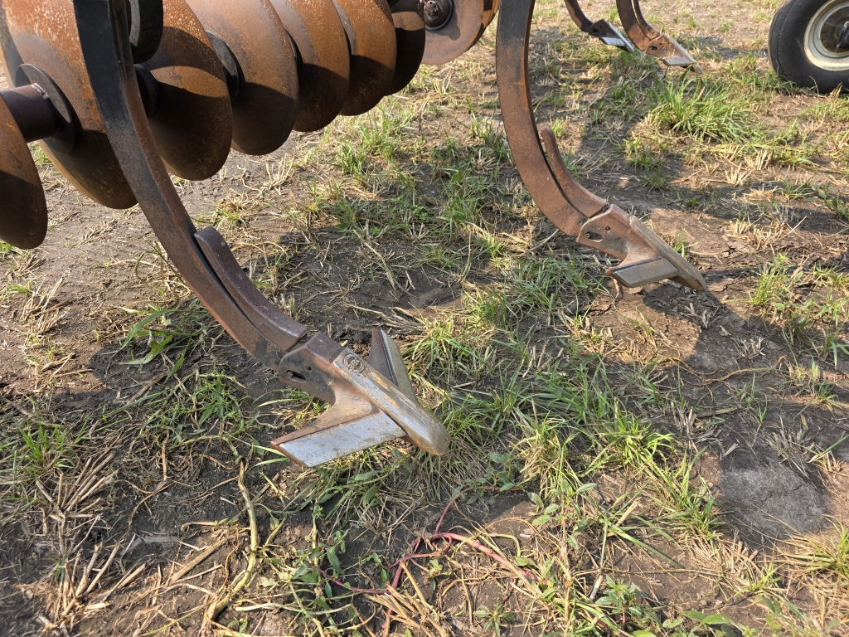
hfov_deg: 73.9
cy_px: 318
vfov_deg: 58.9
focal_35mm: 23
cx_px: 424
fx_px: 564
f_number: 1.7
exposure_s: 1/1336
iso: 80
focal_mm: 6.3
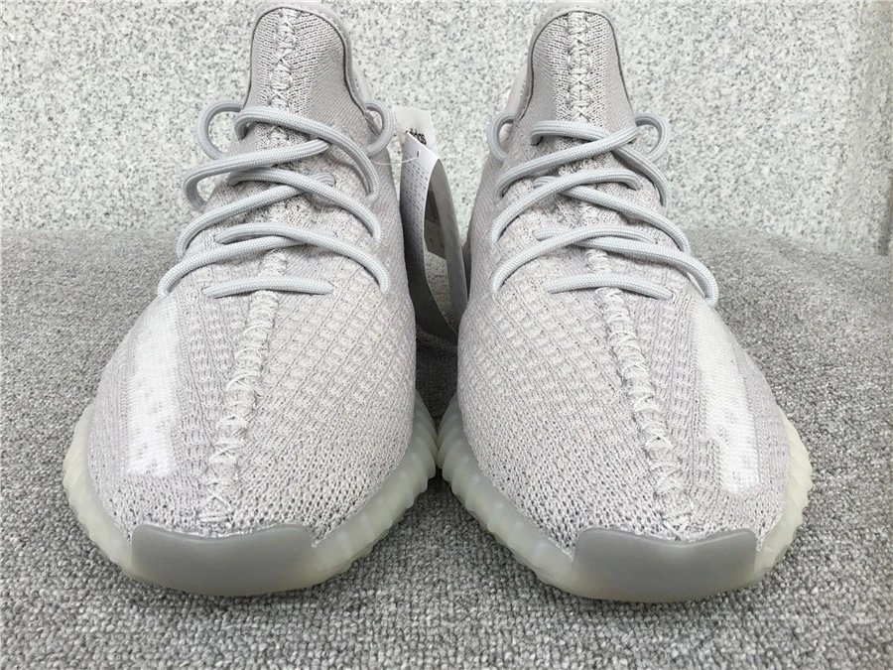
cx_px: 446
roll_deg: +0.1
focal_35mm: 31
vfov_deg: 45.4
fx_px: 800
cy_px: 335
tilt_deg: -19.5
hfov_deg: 58.4
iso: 25
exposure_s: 1/250
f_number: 2.4
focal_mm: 3.3
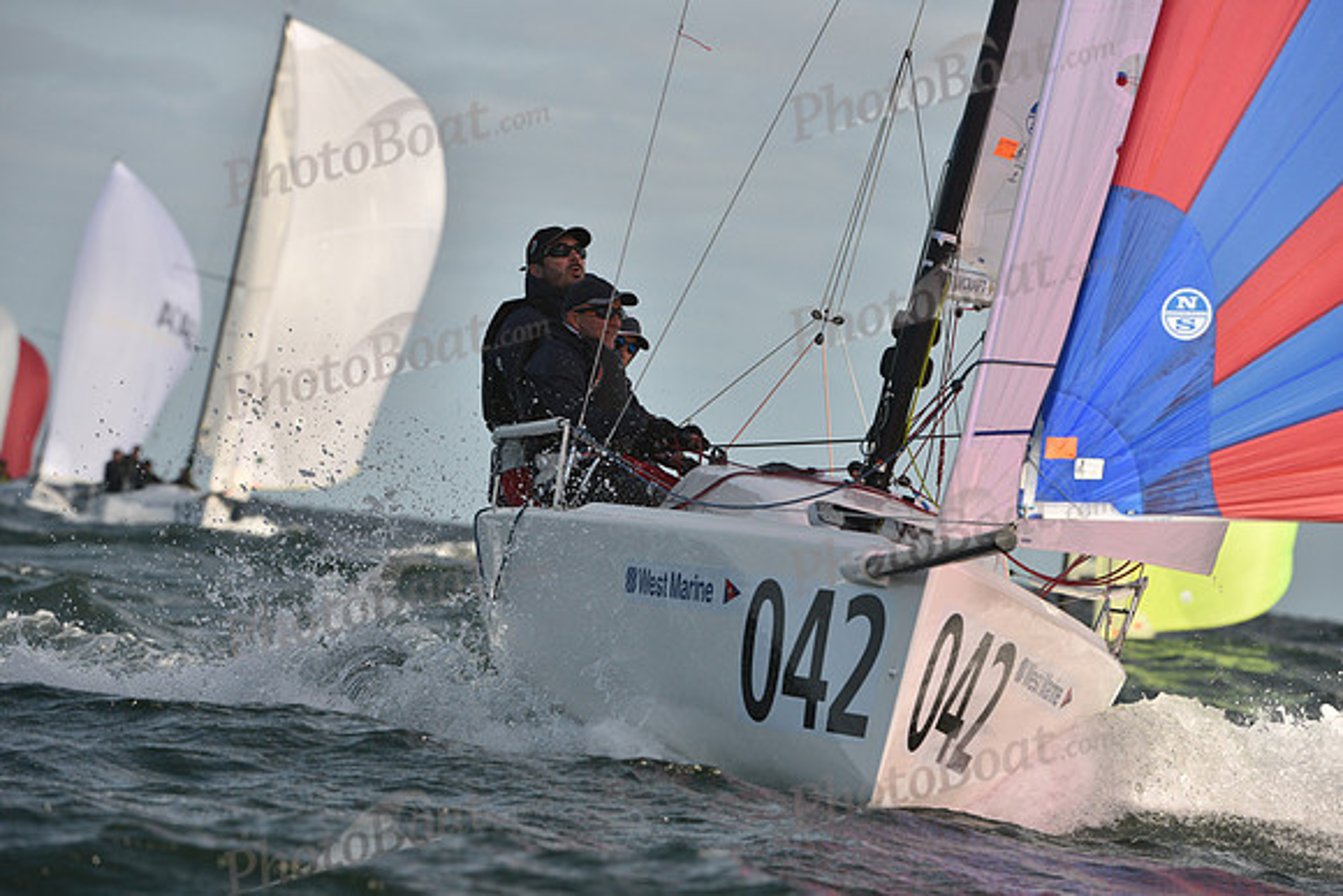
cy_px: 448
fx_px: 12686
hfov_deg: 6.1
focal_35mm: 340
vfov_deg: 4.0
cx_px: 672
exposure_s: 1/1000
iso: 320
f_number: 9
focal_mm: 340
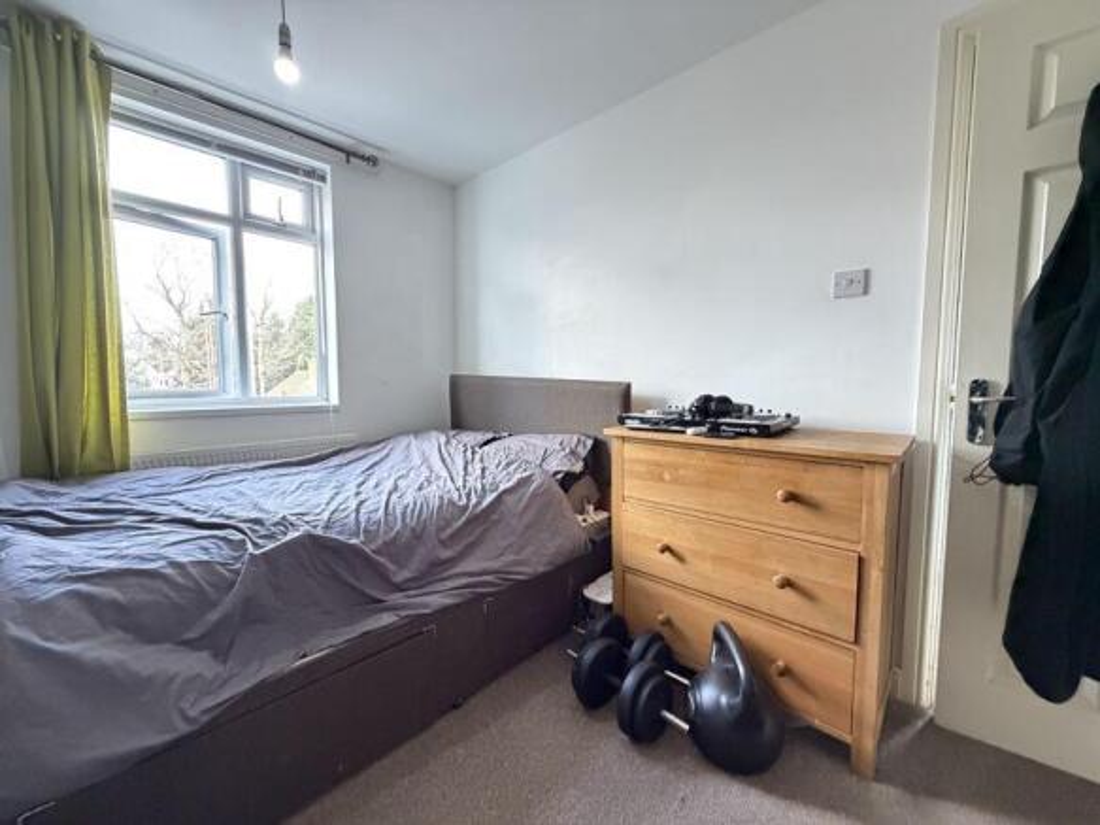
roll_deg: +0.2
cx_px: 550
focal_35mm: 14
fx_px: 445
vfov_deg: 85.7
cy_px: 412
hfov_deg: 102.1
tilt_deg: -4.5
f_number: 2.2
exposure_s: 1/60
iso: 800
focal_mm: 2.22
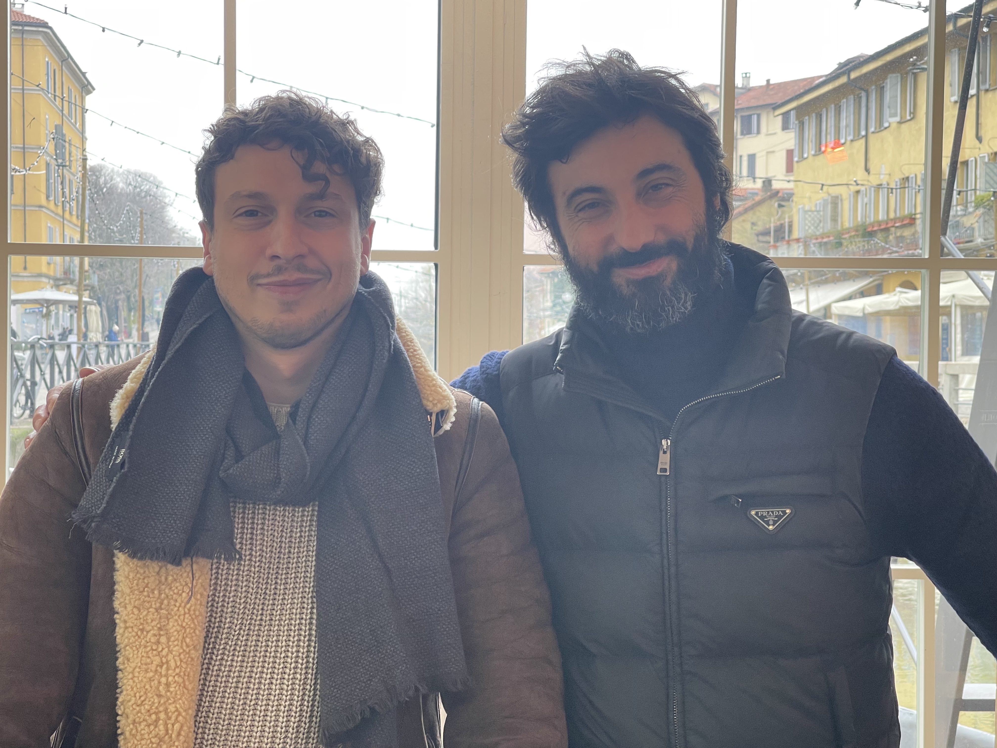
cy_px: 374
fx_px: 1843
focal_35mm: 64
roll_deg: -0.5
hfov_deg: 30.3
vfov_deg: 22.9
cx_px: 498
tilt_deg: -1.7
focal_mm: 7.5
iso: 64
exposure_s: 1/99
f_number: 2.2
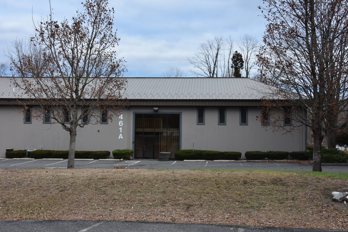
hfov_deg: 41.1
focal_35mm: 48
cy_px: 116
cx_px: 174
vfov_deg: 28.1
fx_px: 464
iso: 800
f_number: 7.1
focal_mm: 32
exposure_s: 1/200
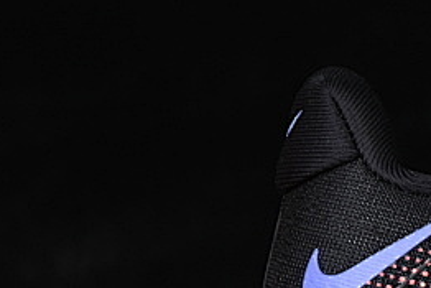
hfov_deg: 6.5
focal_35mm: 309
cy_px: 288
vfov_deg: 4.4
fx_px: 3701
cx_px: 798
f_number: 6.3
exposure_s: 1/60
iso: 160
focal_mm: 50
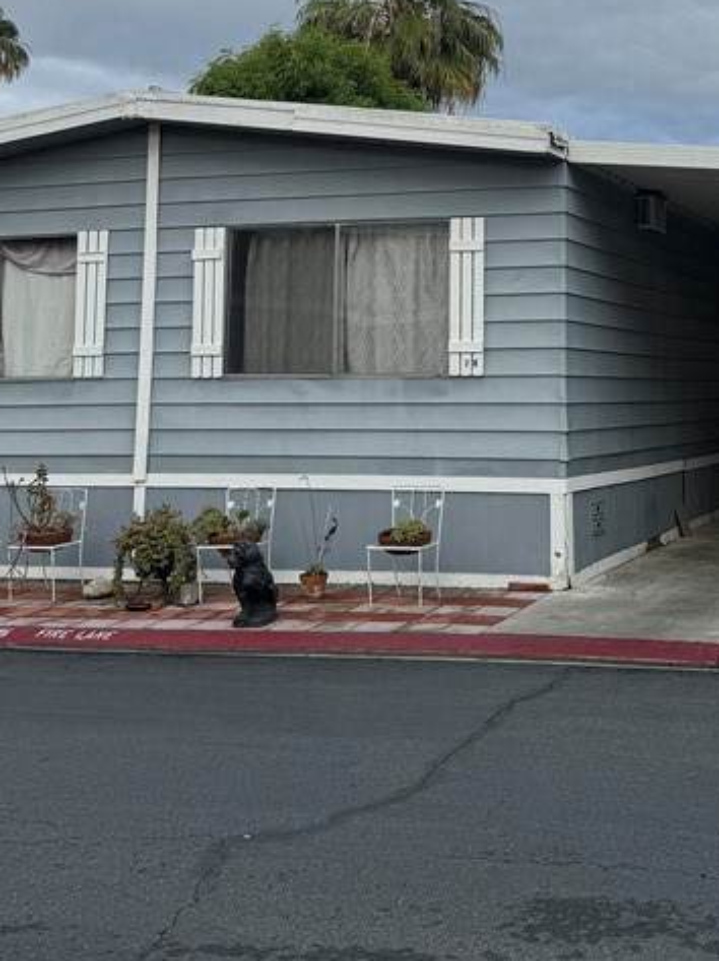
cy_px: 185
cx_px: 552
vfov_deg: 35.6
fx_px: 1442
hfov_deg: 27.5
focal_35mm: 52
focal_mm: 6.76
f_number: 1.78
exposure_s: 1/2445
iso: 80
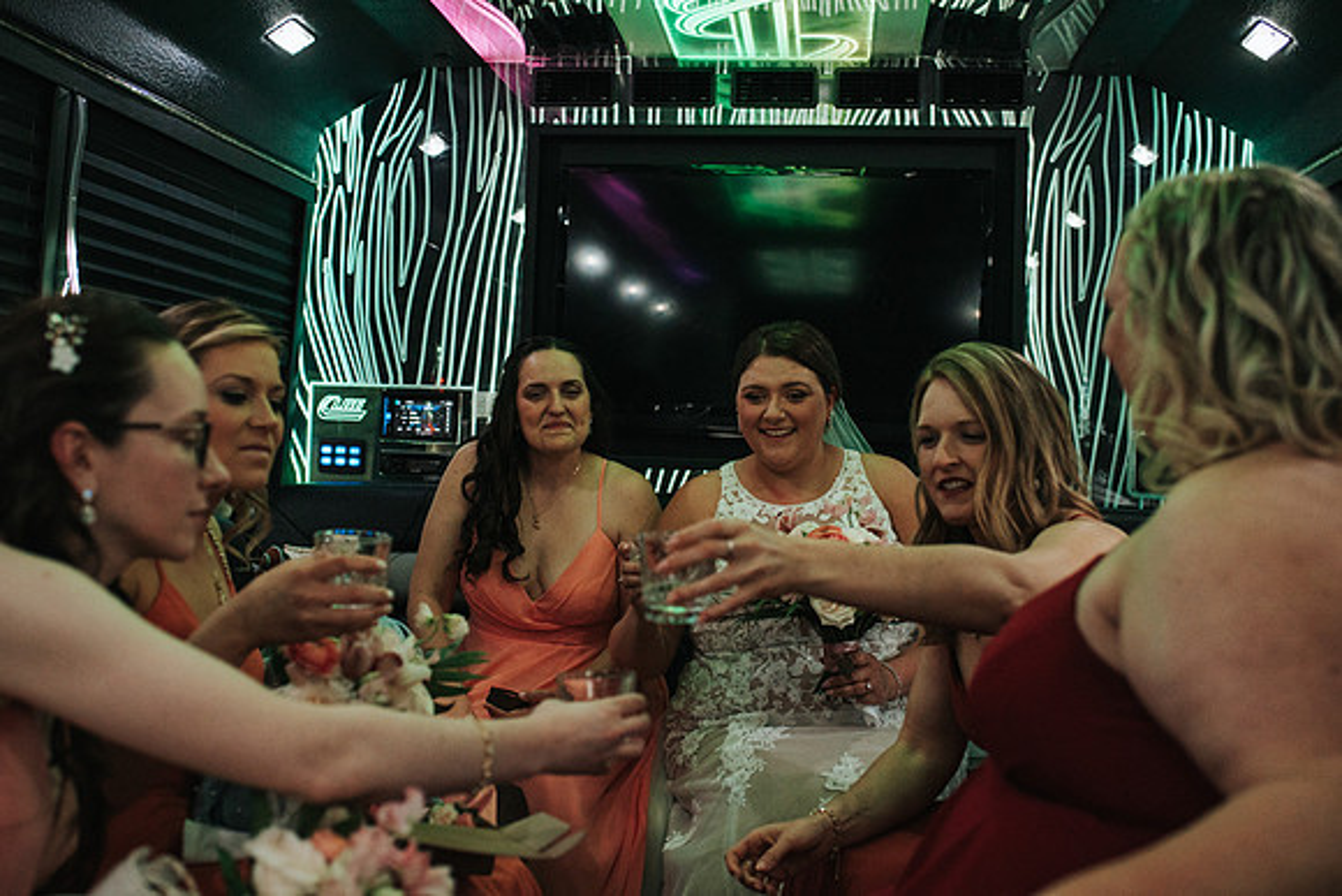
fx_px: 1573
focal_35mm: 42
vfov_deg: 31.7
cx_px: 590
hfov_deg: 46.1
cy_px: 394
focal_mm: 35
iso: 1000
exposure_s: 1/320
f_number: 2.8
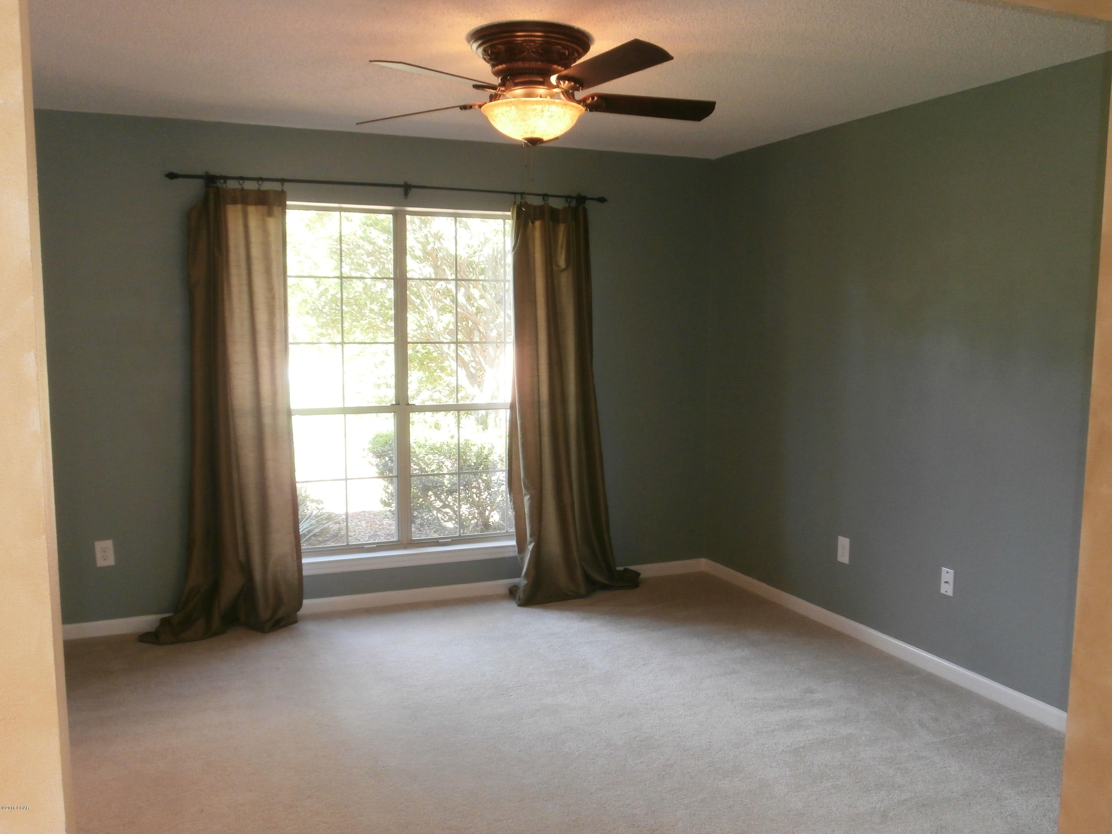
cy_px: 417
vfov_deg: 46.8
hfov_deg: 60.0
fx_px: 964
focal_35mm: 30
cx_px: 556
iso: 200
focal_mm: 5.36
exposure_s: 1/30
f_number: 3.5
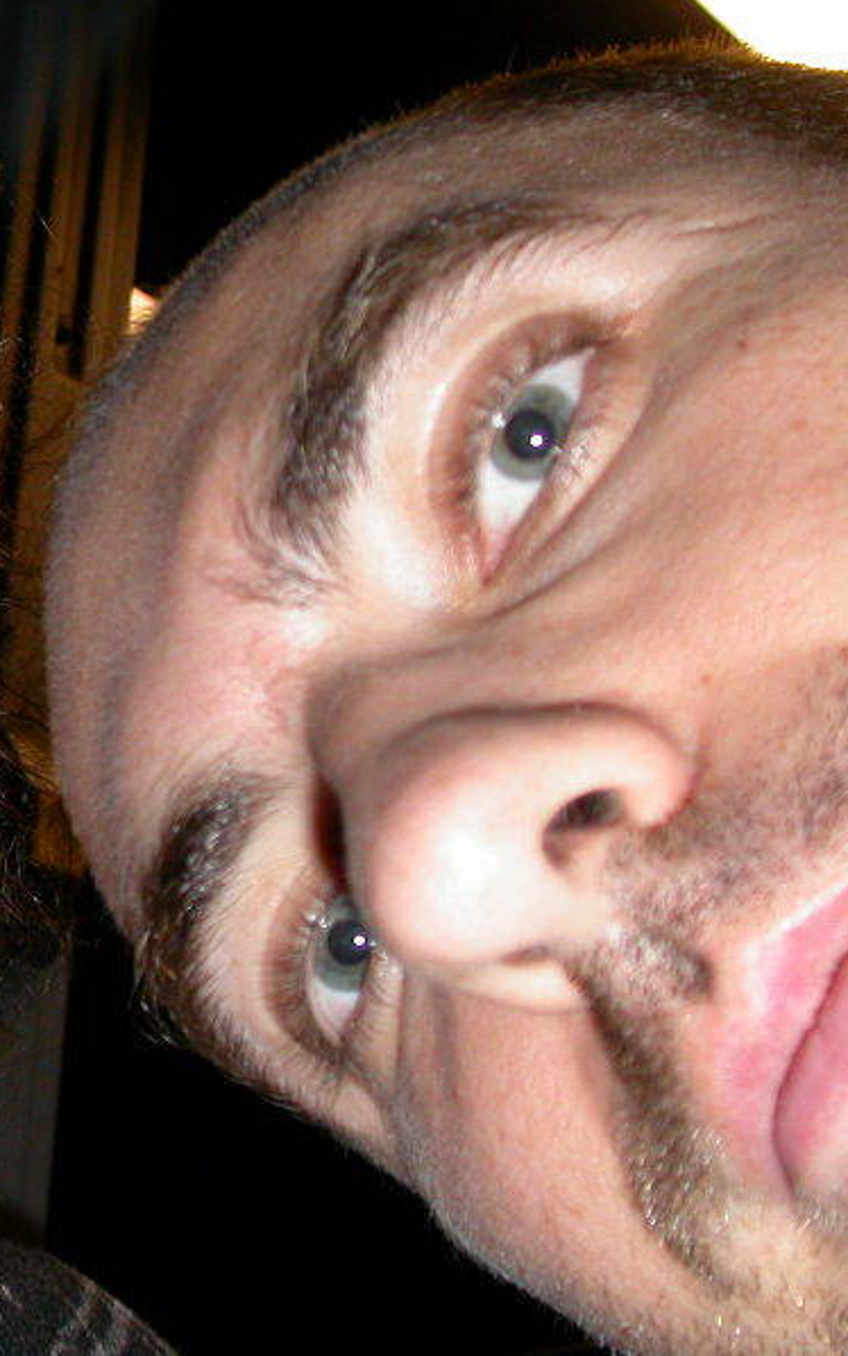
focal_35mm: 69
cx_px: -11
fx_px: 2550
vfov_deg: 29.8
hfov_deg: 18.4
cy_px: 615
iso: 100
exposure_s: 1/60
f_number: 2.6
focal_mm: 7.85
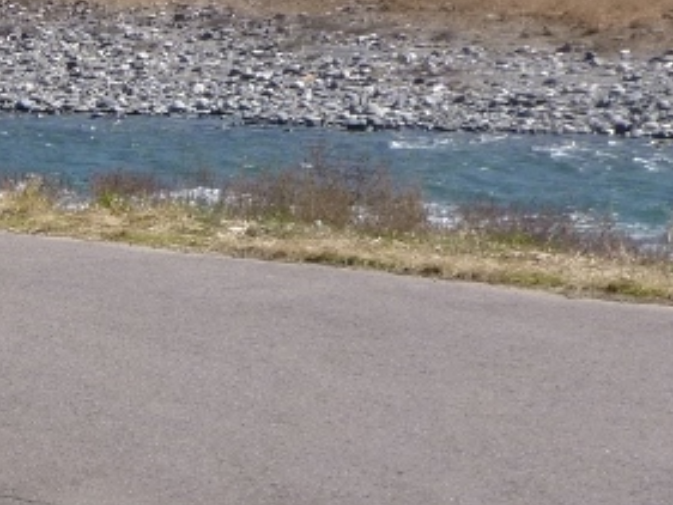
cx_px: -144
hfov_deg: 20.1
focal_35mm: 91
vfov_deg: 15.7
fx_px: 1770
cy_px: -81
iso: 100
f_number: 3.9
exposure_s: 1/500
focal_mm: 4.5
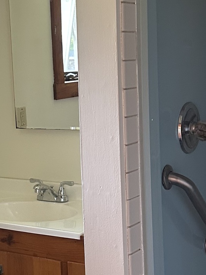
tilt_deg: -5.8
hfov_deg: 18.5
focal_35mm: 79
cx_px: 36
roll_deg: +1.5
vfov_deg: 24.7
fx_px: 627
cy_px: 126
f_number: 1.78
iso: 500
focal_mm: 6.86
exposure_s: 1/60
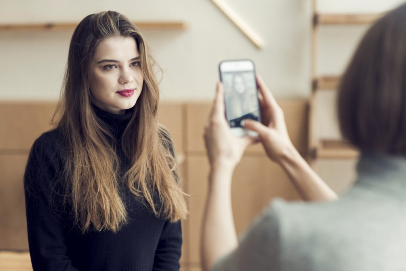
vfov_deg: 16.1
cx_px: 203
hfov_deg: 23.9
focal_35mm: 85
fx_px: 959
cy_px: 136
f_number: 2.8
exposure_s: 1/125
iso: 200
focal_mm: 85
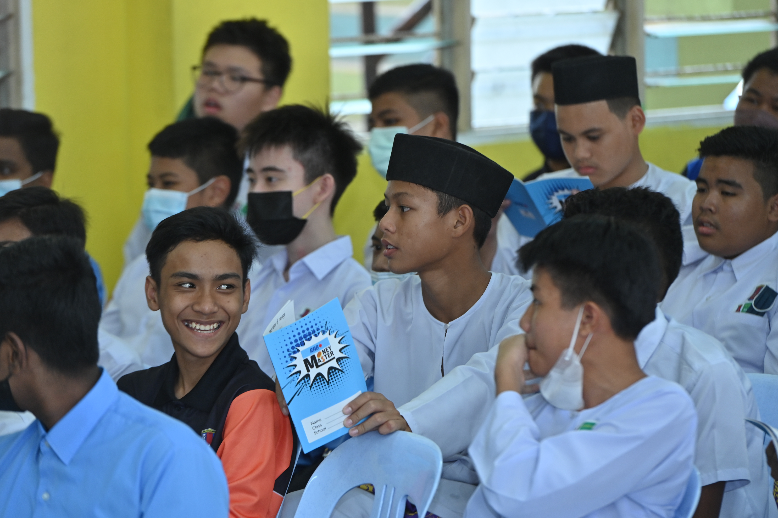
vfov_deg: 6.9
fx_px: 4321
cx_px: 389
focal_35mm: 200
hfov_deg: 10.3
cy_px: 259
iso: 1000
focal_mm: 200
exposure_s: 1/160
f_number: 4.5
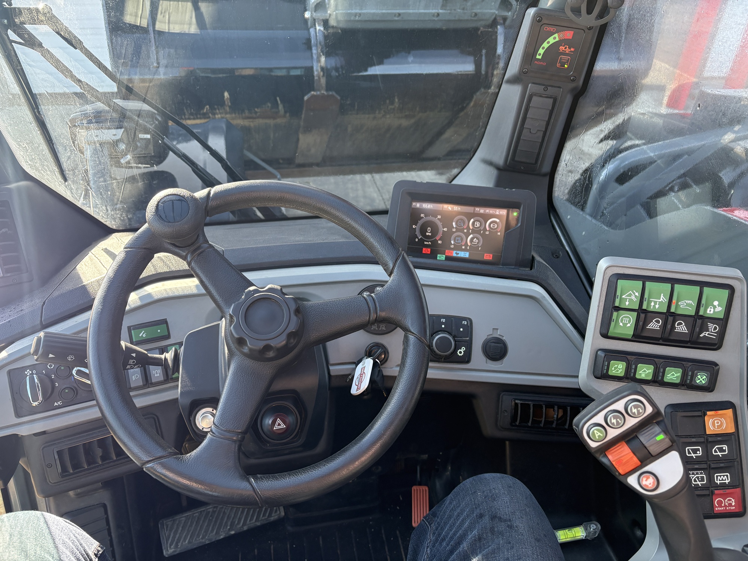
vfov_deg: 53.1
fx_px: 562
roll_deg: -2.1
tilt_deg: -34.9
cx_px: 374
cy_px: 280
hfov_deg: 67.3
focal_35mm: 26
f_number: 1.6
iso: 100
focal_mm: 5.96
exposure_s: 1/242
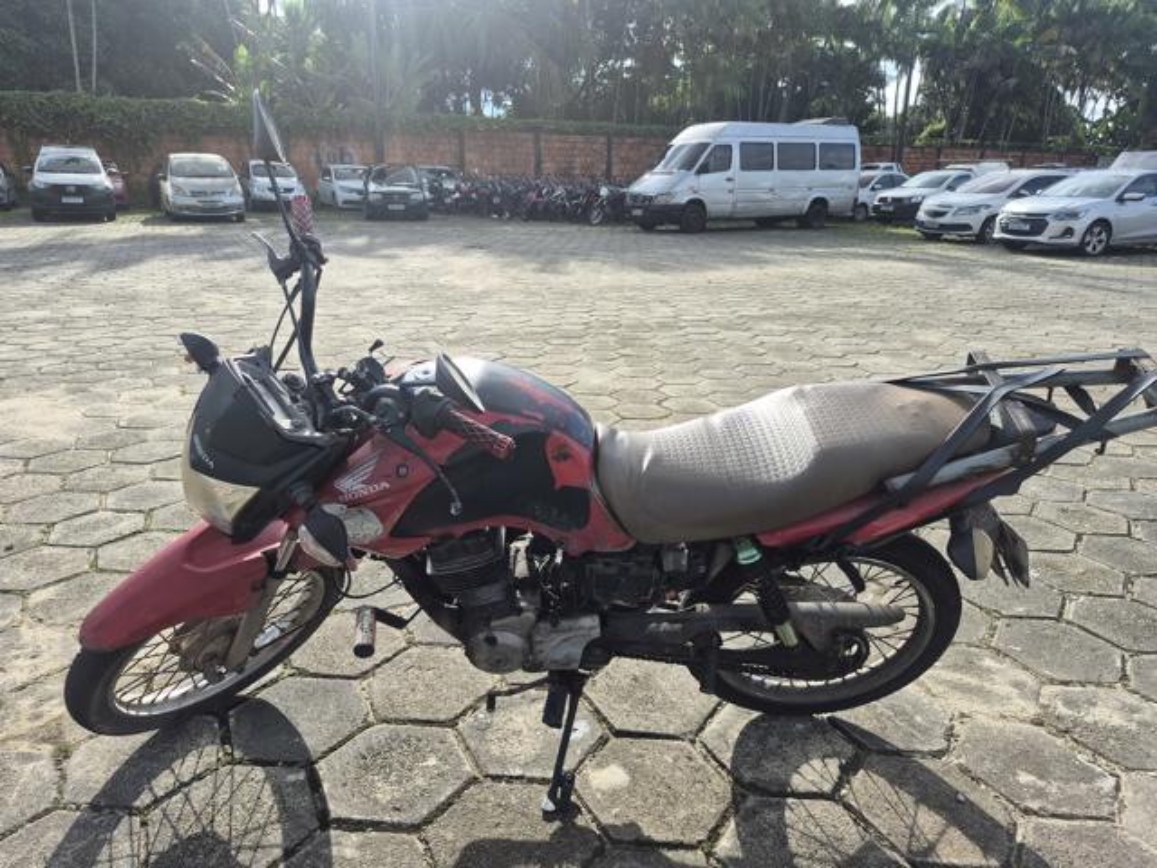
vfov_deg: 58.9
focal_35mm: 23
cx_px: 578
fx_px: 769
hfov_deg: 73.9
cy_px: 434
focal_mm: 5.4
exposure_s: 1/862
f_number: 1.8
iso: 25
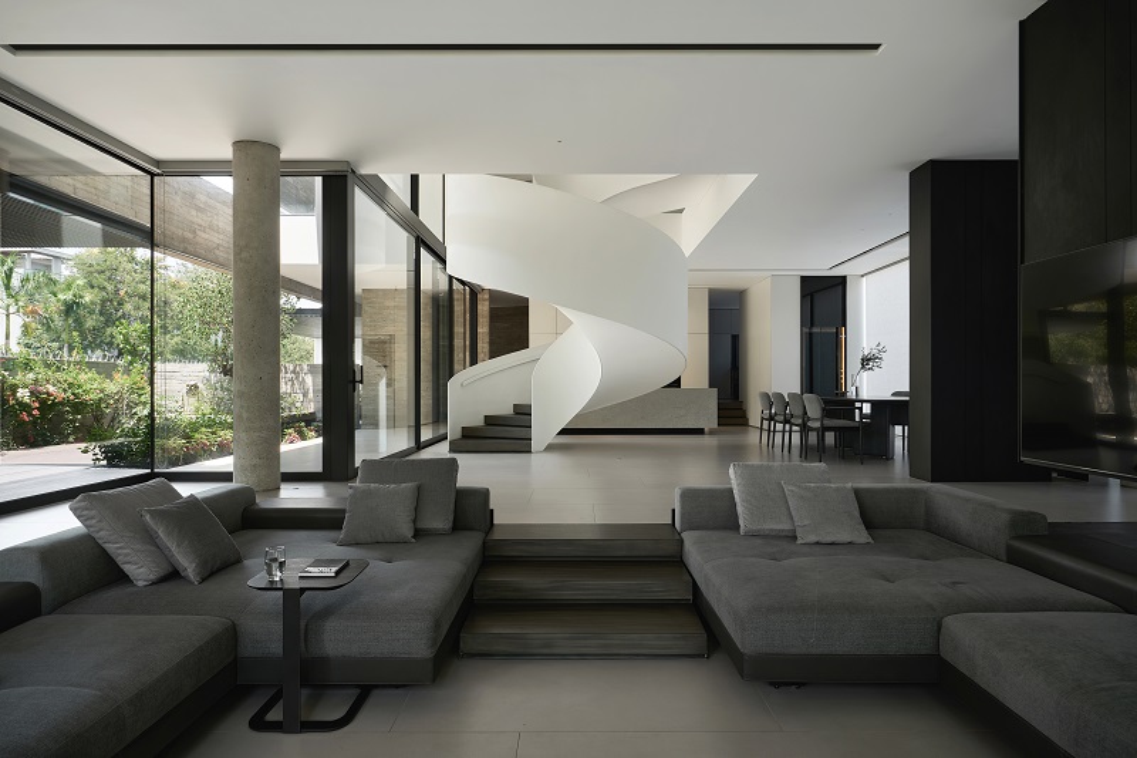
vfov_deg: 59.5
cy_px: 379
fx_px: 663
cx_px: 568
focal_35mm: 21
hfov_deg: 81.2
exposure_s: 1/8
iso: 100
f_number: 8
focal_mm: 21
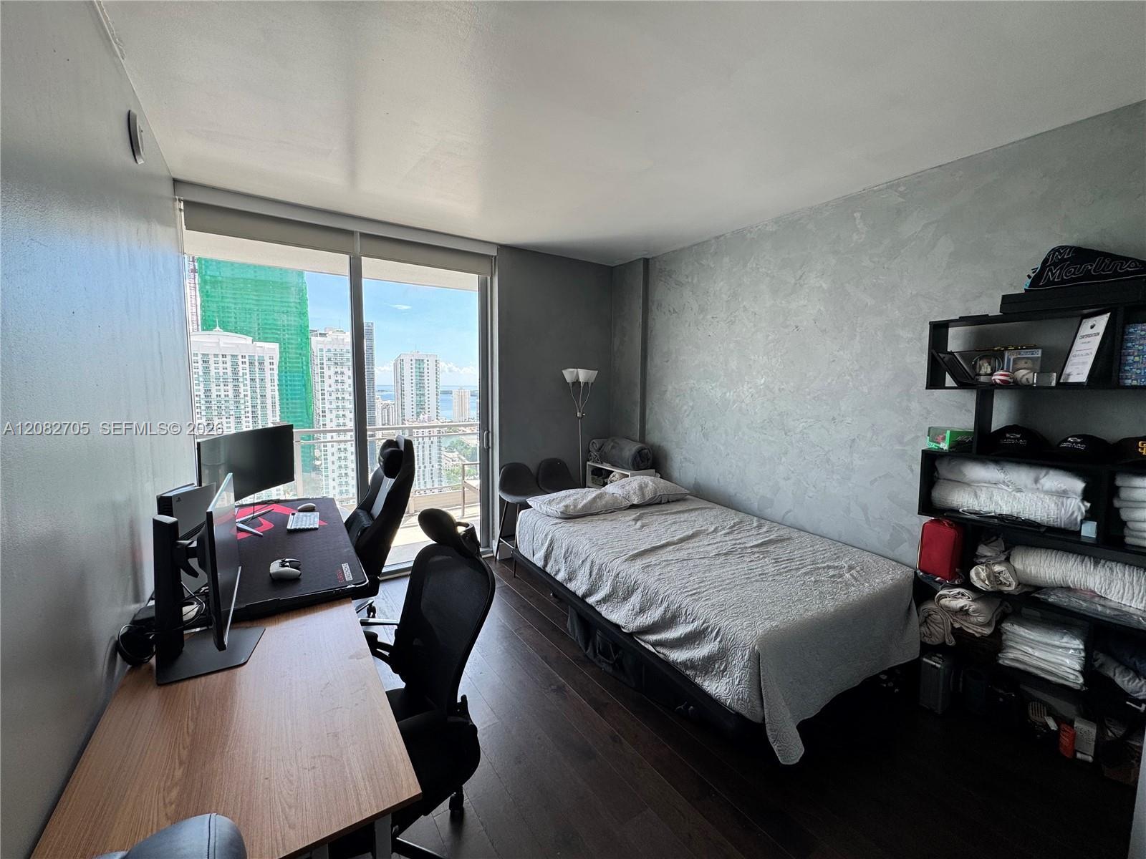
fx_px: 463
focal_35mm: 14
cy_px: 430
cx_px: 573
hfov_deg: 102.1
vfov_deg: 85.7
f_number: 2.2
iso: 40
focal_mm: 2.22
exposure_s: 1/175
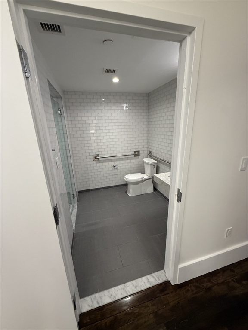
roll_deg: +2.2
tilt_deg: -15.4
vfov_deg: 102.1
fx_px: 134
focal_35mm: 14
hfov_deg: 85.7
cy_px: 165
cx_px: 124
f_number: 2.2
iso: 320
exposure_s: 1/120
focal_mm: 2.22
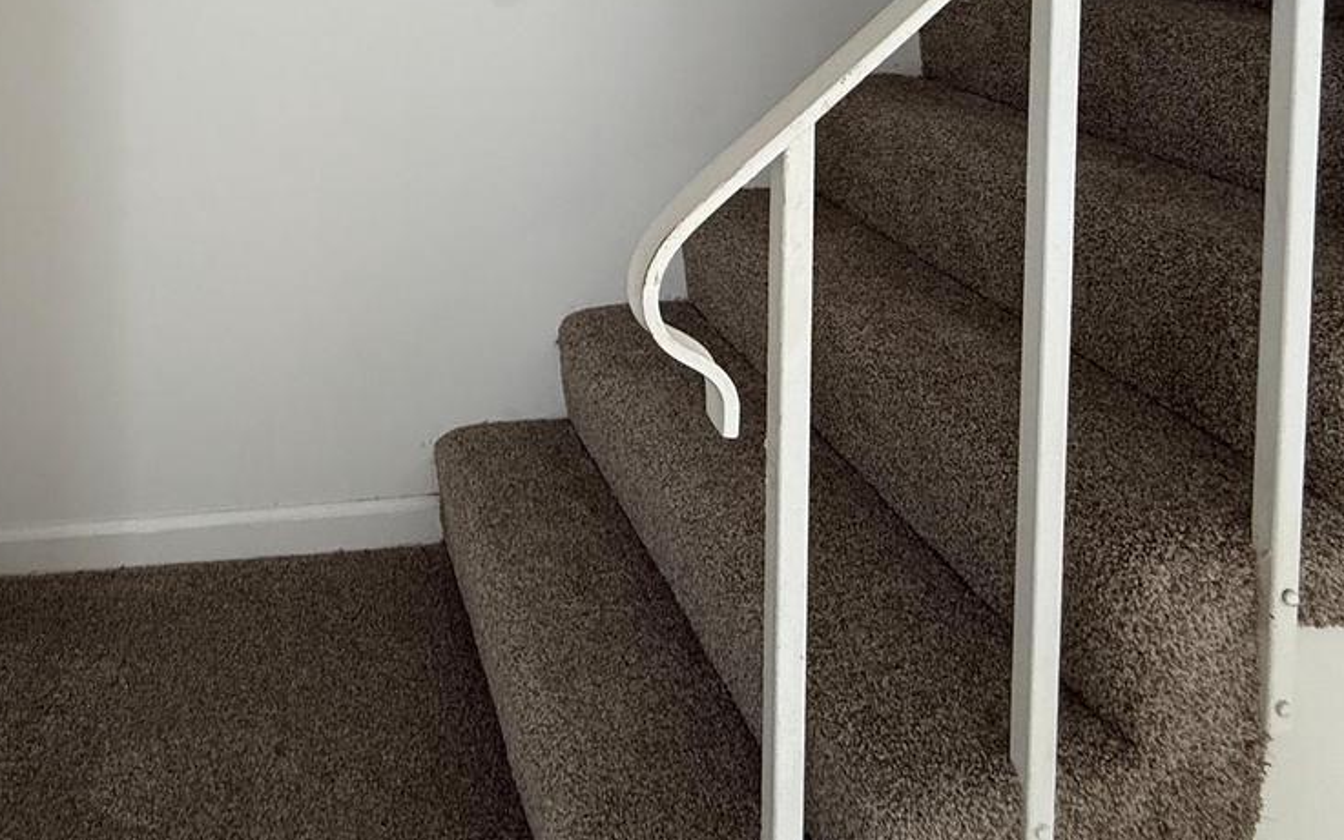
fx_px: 1062
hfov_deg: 61.9
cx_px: 381
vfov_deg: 35.8
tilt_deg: -2.5
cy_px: -117
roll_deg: +0.8
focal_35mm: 29
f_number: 2.2
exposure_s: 1/120
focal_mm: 2.22
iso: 200
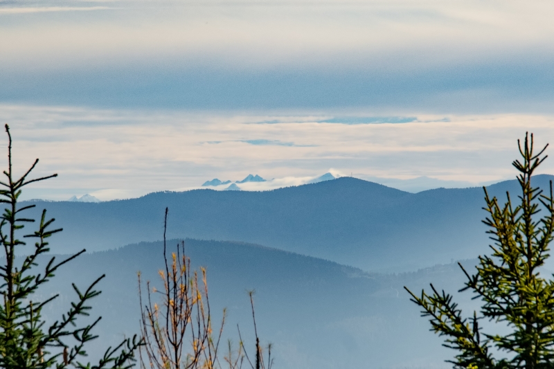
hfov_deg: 13.1
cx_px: 277
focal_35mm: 157
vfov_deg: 8.7
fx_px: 2415
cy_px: 184
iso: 640
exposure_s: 1/640
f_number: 10
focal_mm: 105
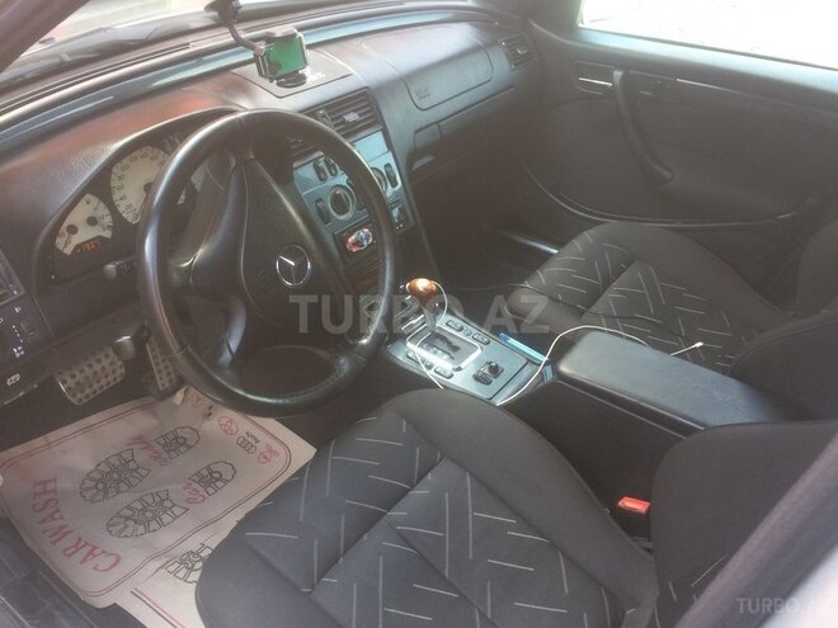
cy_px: 314
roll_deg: -2.8
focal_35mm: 29
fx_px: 702
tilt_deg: -35.7
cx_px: 419
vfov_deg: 48.2
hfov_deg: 61.7
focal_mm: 4.15
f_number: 2.2
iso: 32
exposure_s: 1/33
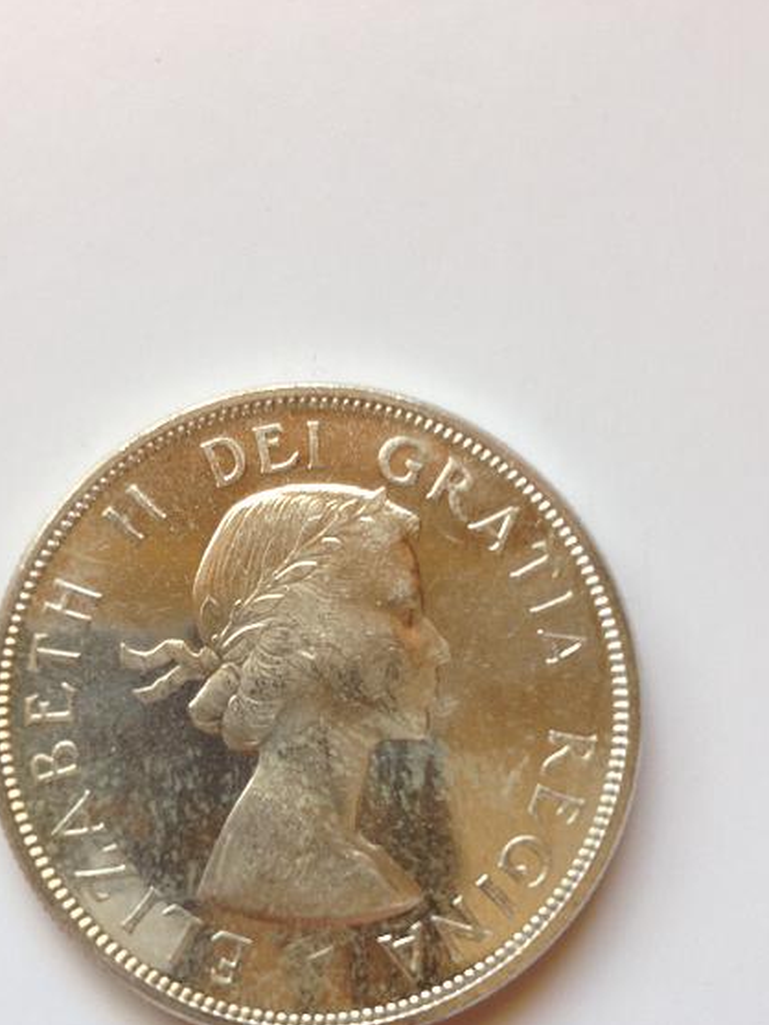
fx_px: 1214
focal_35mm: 41
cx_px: 340
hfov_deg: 35.1
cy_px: 592
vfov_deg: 45.6
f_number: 2.4
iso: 50
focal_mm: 4.28
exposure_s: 1/30
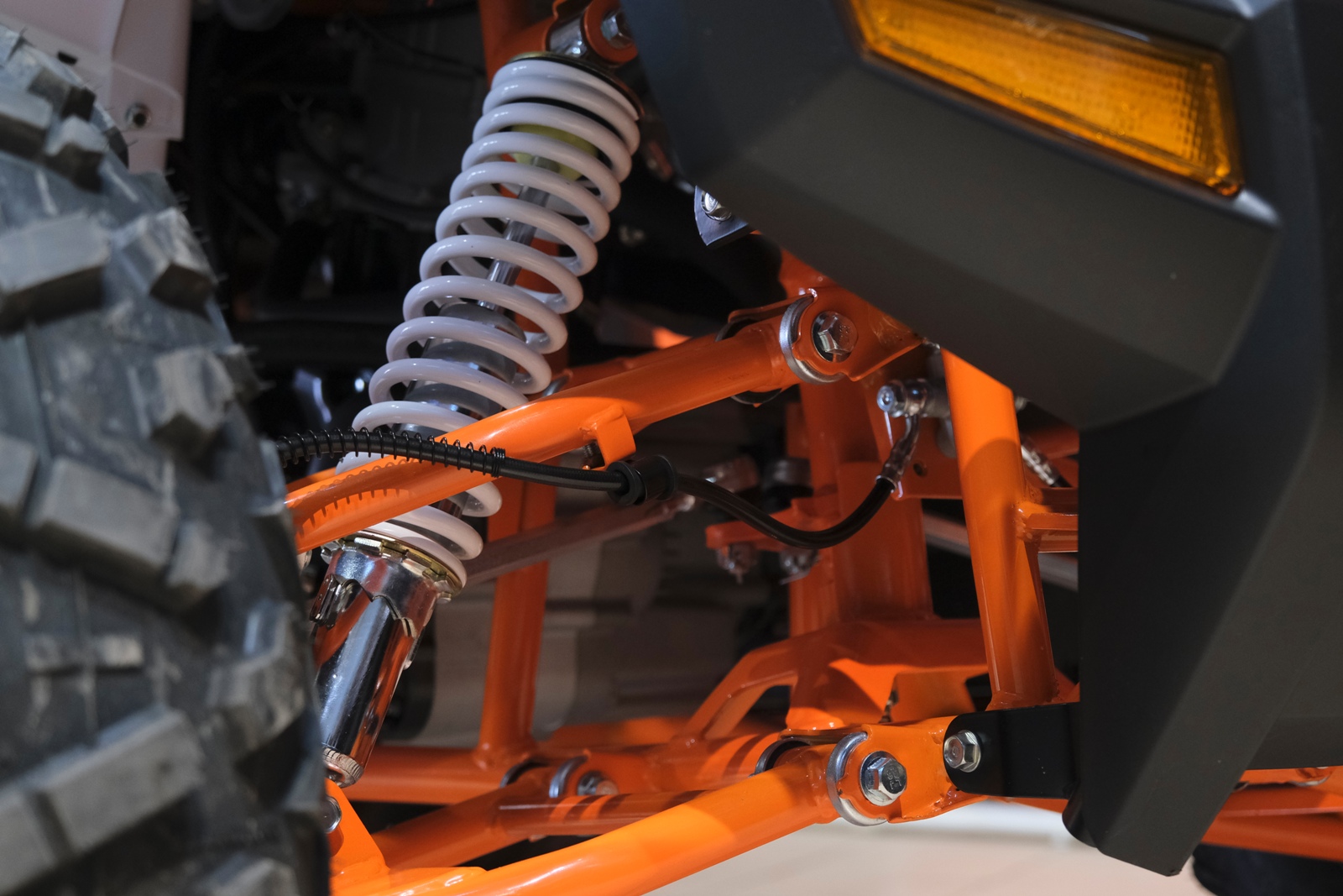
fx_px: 2201
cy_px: 448
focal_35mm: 59
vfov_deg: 23.0
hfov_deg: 33.9
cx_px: 672
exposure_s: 1/100
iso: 2000
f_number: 4
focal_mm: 39.3
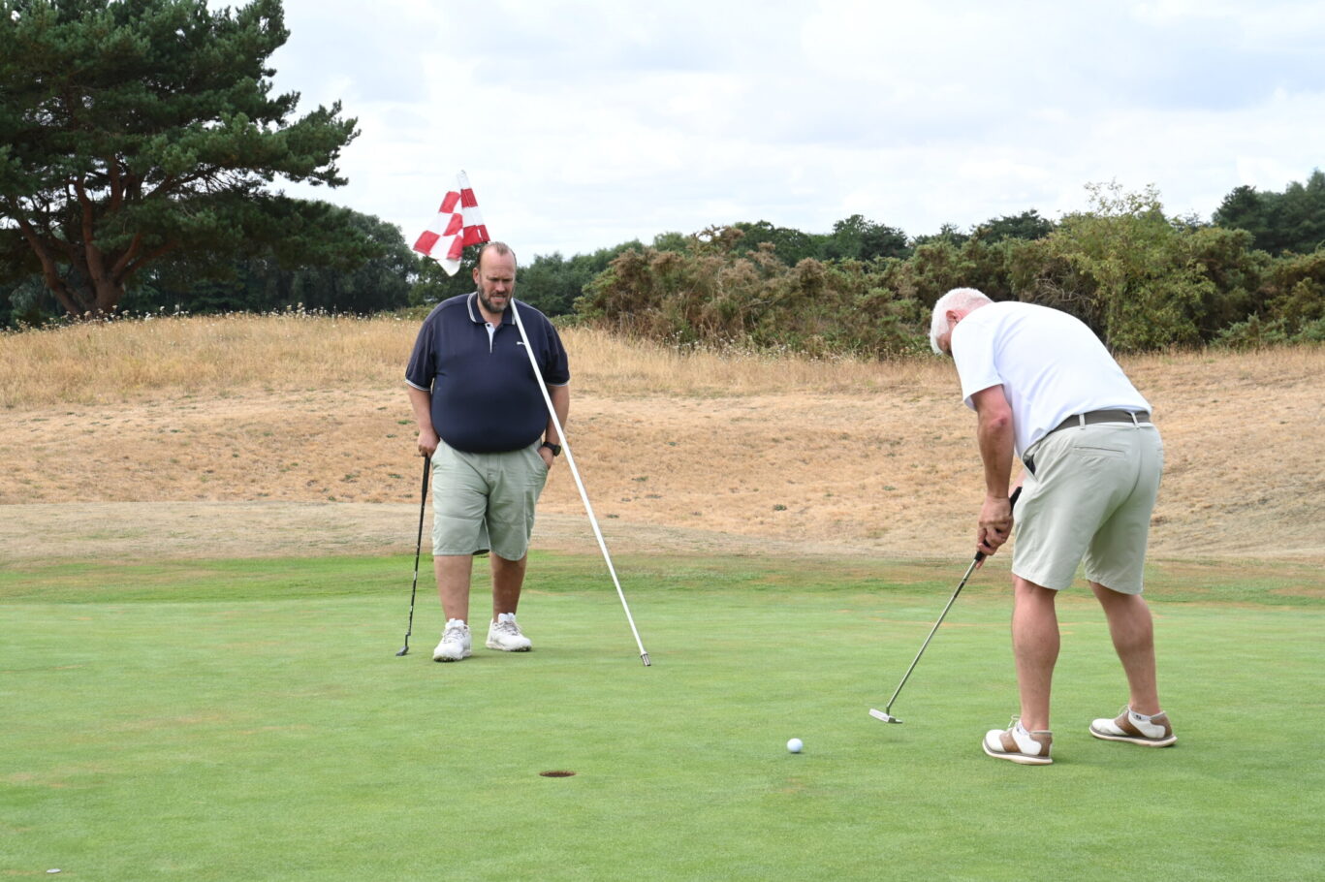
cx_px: 662
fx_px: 2281
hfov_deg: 32.4
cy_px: 441
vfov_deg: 21.9
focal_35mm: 62
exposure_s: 1/100
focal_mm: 62
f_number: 13
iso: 200
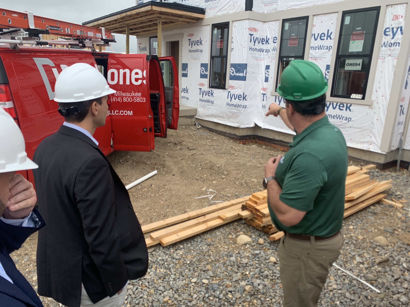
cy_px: 154
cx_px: 205
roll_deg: -2.3
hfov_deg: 67.3
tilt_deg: -15.7
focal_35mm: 26
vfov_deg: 53.1
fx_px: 308
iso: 25
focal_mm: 4.25
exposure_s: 1/587
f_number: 1.8
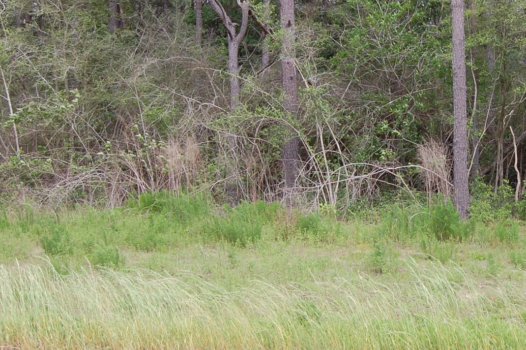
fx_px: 890
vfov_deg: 22.0
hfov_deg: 31.7
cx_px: 452
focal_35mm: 61
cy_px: 86
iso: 200
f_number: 6.3
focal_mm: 20
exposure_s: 1/160
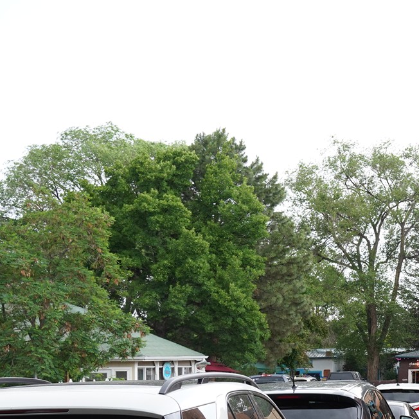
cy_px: 335
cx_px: 612
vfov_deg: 20.0
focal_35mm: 86
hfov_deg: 18.2
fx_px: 1178
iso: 400
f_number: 7.1
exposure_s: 1/100
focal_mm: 33
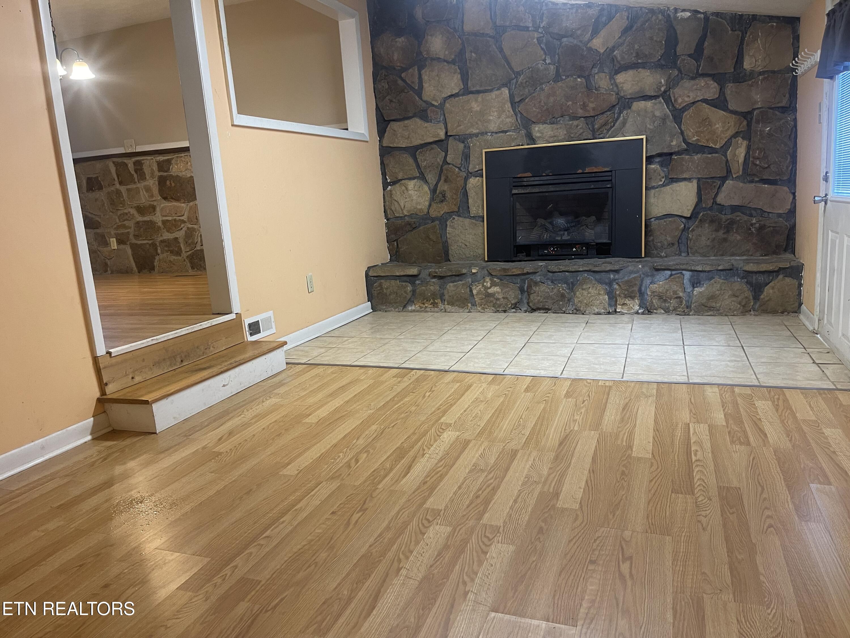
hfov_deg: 69.4
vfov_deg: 54.9
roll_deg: +3.8
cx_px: 425
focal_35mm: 25
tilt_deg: -11.9
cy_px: 319
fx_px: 614
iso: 125
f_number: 1.6
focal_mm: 5.1
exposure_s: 1/60
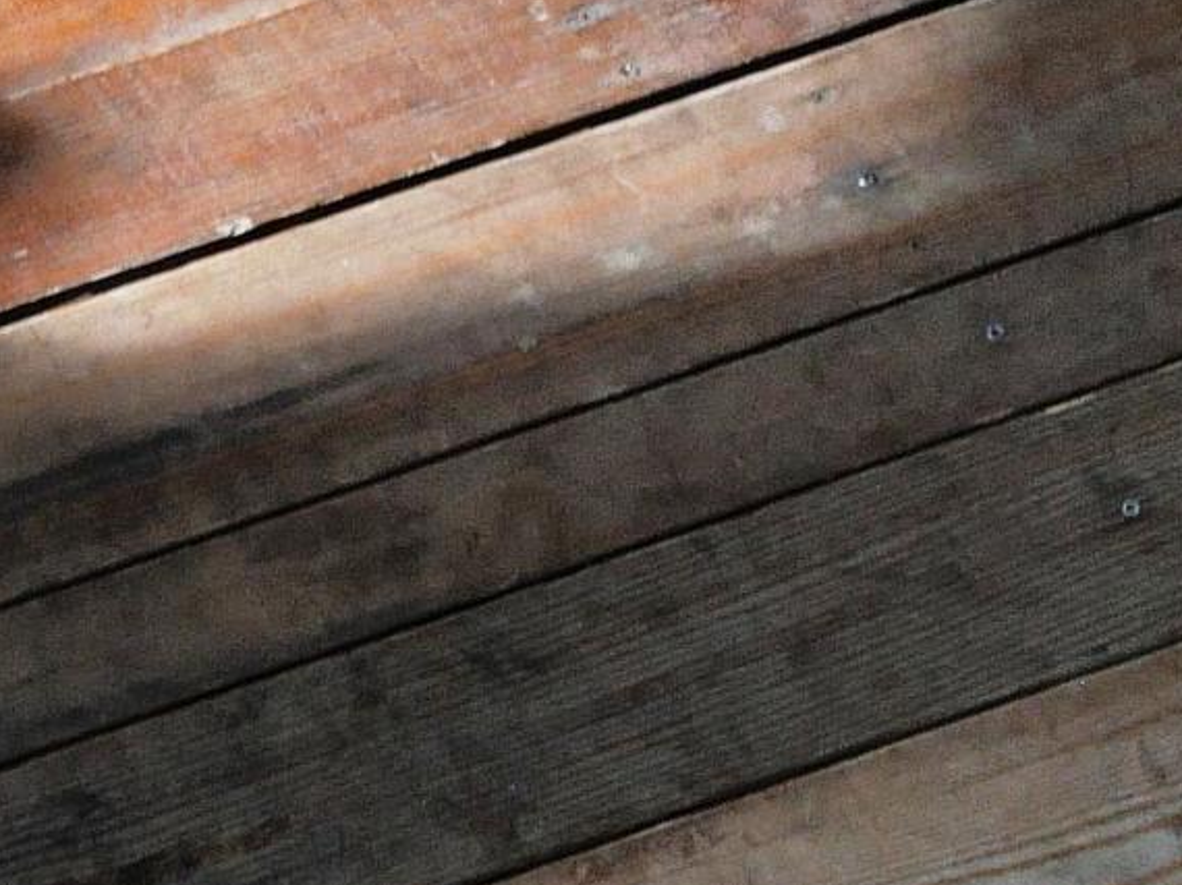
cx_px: -883
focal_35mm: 539
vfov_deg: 2.8
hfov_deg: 3.7
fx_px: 18397
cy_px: -178
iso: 250
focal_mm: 40
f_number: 5.4
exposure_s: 1/100
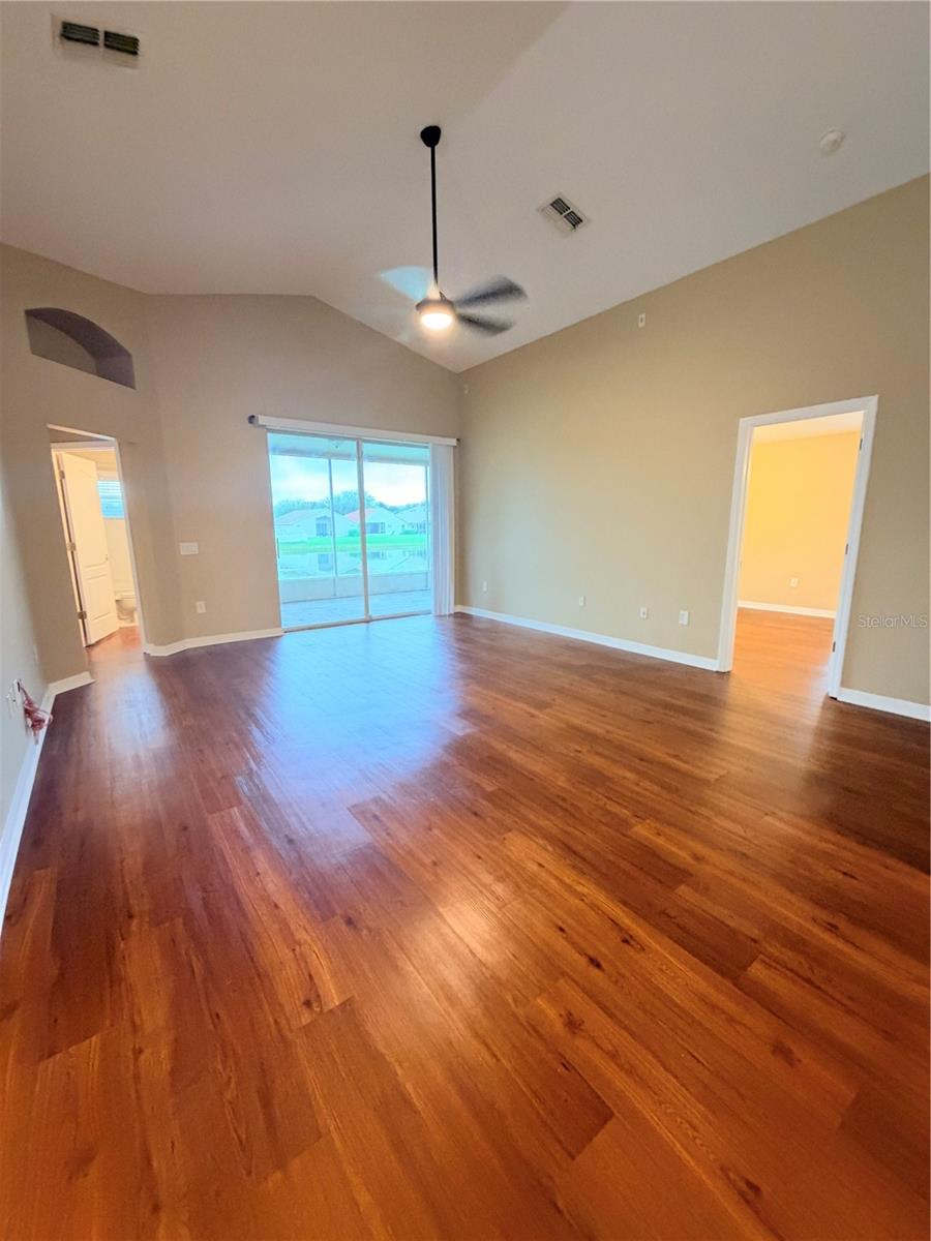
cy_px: 620
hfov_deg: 85.7
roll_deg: +0.6
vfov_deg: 102.1
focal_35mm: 14
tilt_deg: -9.8
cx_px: 466
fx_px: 502
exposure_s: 1/40
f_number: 2.2
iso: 1250
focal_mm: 2.22
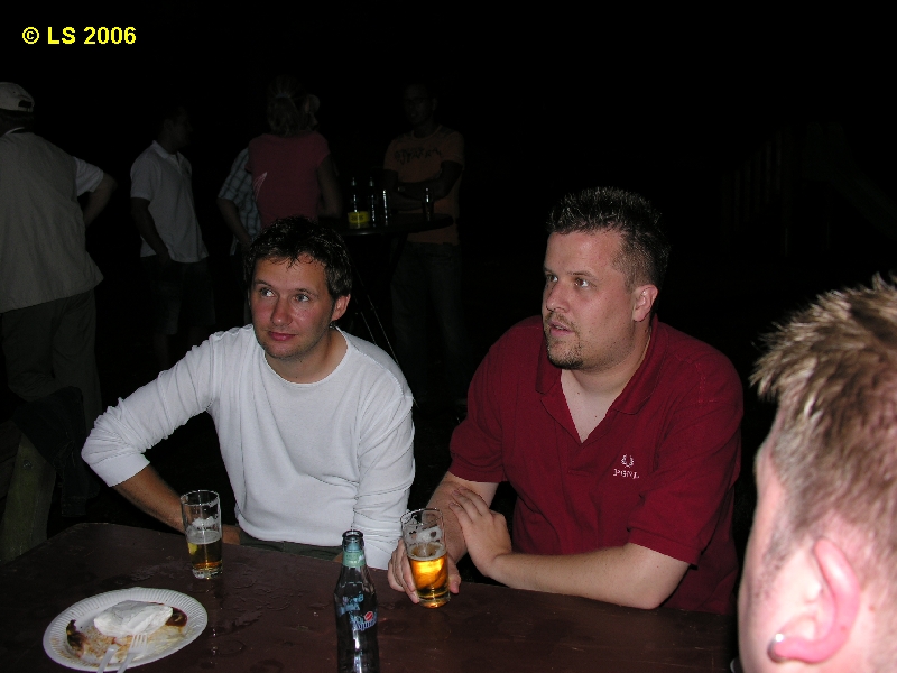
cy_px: 336
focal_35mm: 35
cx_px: 448
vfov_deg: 40.7
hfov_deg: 52.6
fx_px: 907
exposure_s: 1/60.1
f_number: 2.8
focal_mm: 8.9
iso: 50
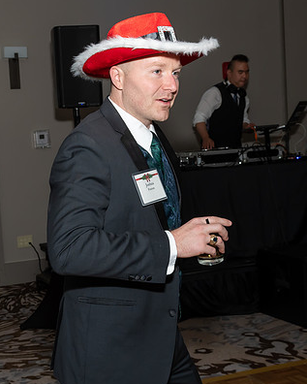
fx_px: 749
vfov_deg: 28.7
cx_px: 68
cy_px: 209
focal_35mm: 66
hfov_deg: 22.9
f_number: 6.3
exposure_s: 1/250
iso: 400
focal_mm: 20
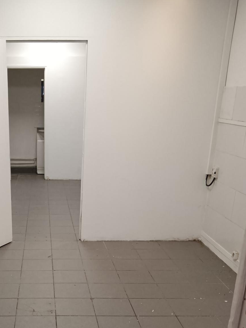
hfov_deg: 31.2
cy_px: 266
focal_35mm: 45
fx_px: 426
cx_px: 43
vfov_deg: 40.2
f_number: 1.9
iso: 1164
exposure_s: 1/100
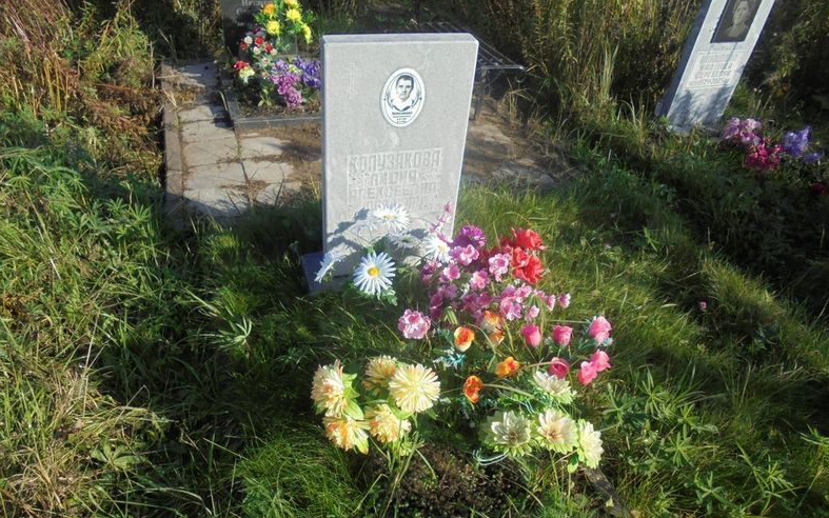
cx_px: 417
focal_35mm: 28
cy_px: 310
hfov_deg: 66.5
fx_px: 633
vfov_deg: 44.3
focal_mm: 4.6
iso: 100
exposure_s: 1/800
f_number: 3.5
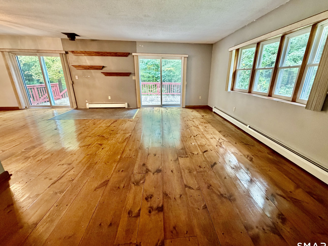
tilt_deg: -17.6
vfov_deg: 81.7
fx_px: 142
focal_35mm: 15
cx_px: 174
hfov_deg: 98.1
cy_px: 120
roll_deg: -0.7
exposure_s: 1/60
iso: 500
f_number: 2.2
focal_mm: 2.22
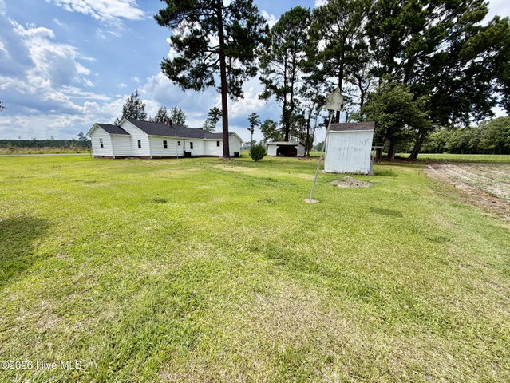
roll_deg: -0.7
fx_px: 206
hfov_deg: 102.0
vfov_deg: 85.7
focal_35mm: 14
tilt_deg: -10.9
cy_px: 192
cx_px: 255
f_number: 2.2
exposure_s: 1/770
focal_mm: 2.22
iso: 25
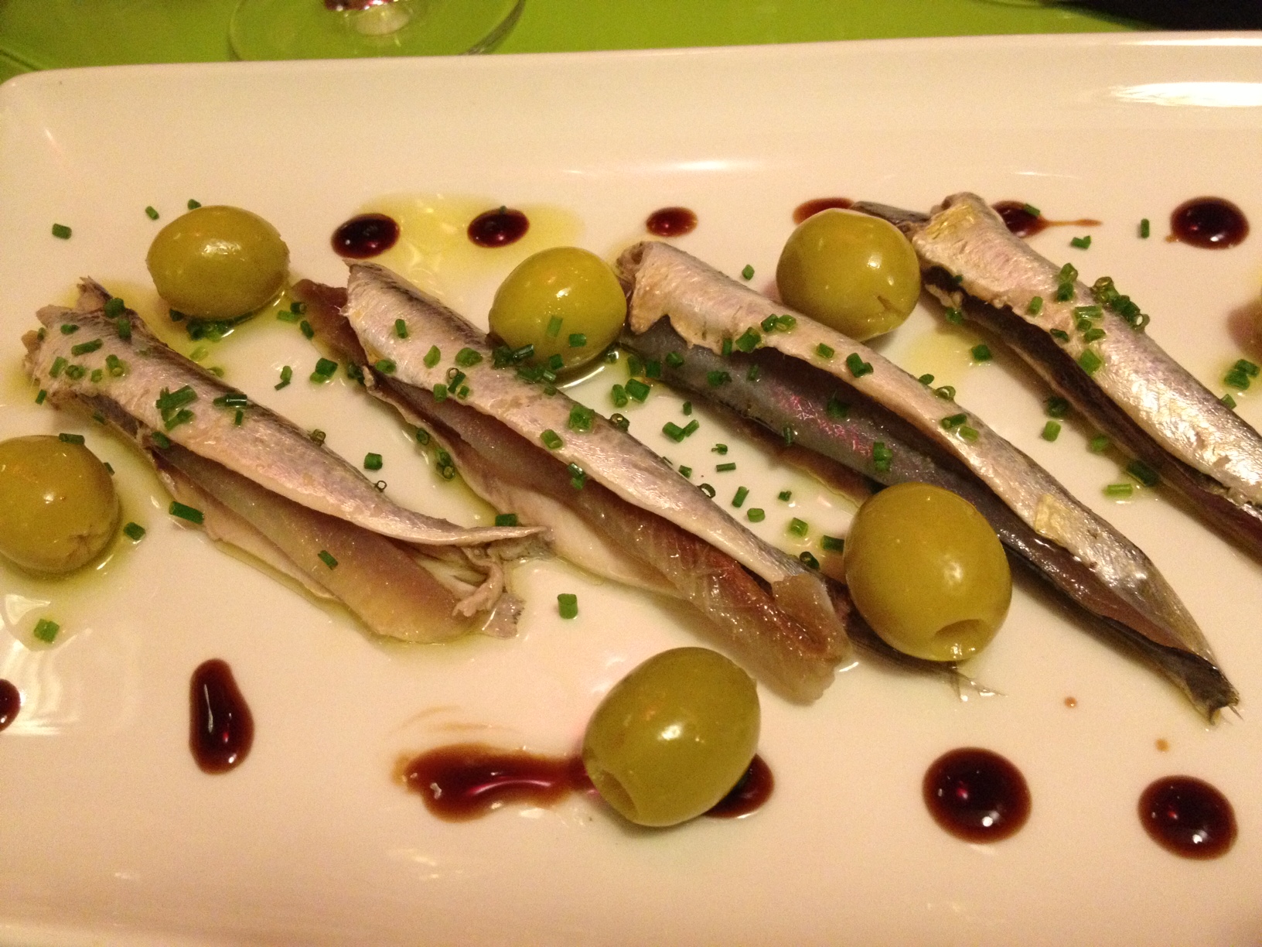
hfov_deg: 52.6
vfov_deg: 40.7
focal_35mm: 35
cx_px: 631
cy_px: 474
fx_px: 1276
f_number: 2.4
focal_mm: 4.28
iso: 400
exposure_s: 1/17
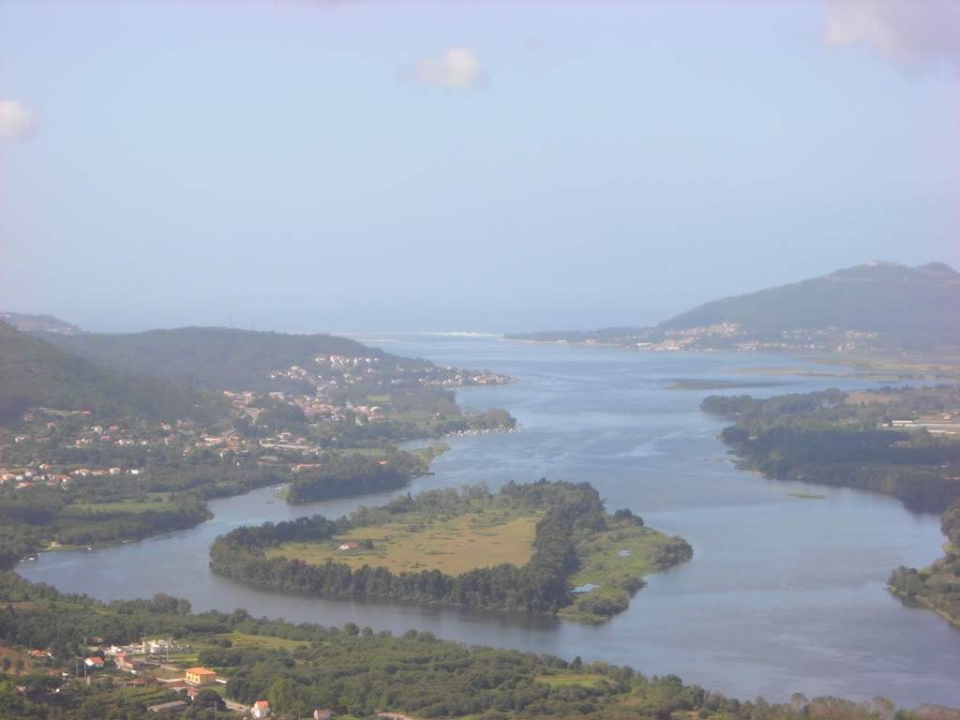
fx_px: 3217
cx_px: 480
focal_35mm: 116
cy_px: 360
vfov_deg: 12.8
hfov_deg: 17.0
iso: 50
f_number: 5.3
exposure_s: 1/234
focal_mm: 19.2
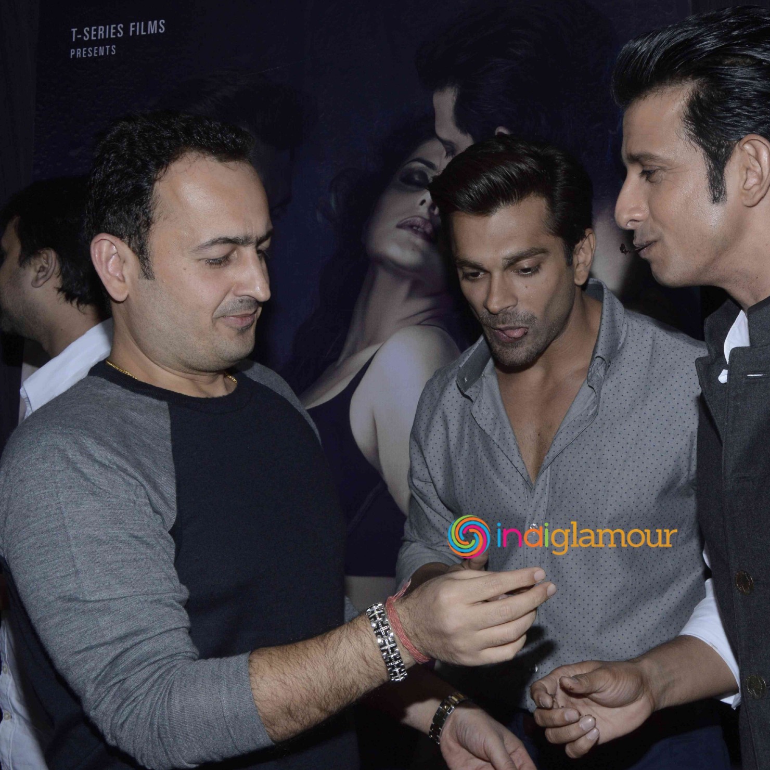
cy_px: 381
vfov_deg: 26.1
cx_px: 562
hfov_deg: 25.8
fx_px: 1661
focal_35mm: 66
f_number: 13
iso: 800
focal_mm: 34
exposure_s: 1/200
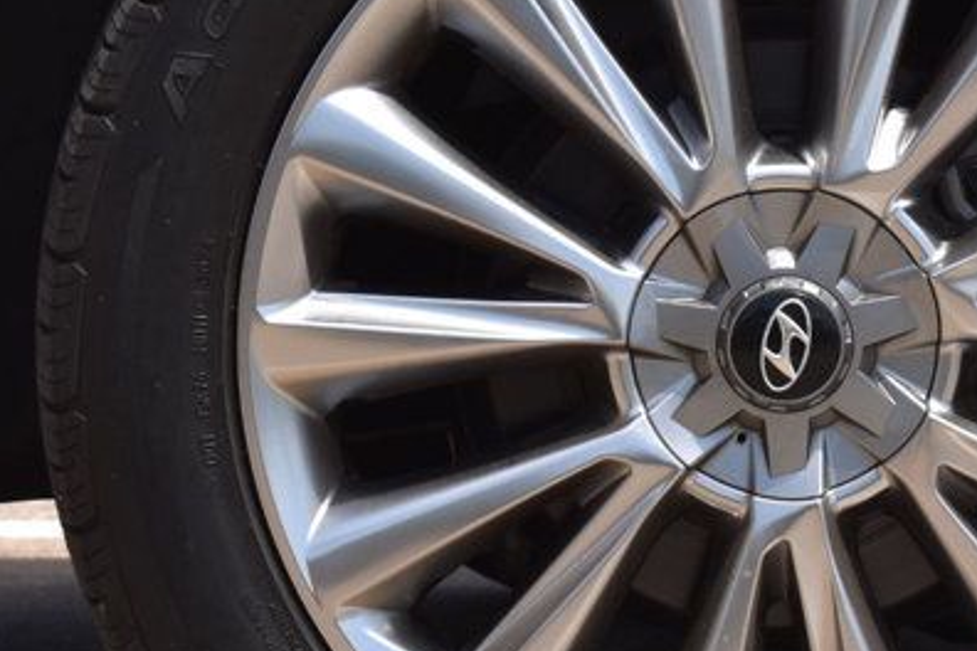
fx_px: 5788
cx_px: 723
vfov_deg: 6.4
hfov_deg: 9.6
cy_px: 321
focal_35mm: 213
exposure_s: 1/500
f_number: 11
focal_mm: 55
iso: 400
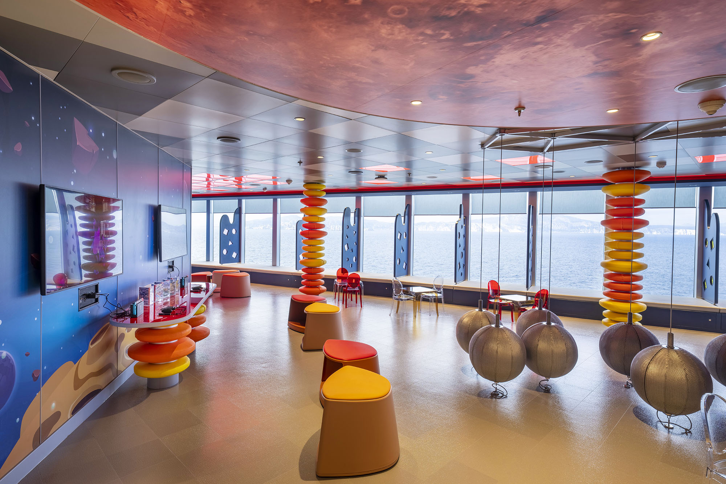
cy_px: 242
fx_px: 403
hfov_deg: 84.0
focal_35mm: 20
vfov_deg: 61.9
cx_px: 363
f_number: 11
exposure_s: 1/30
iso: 200
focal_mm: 20
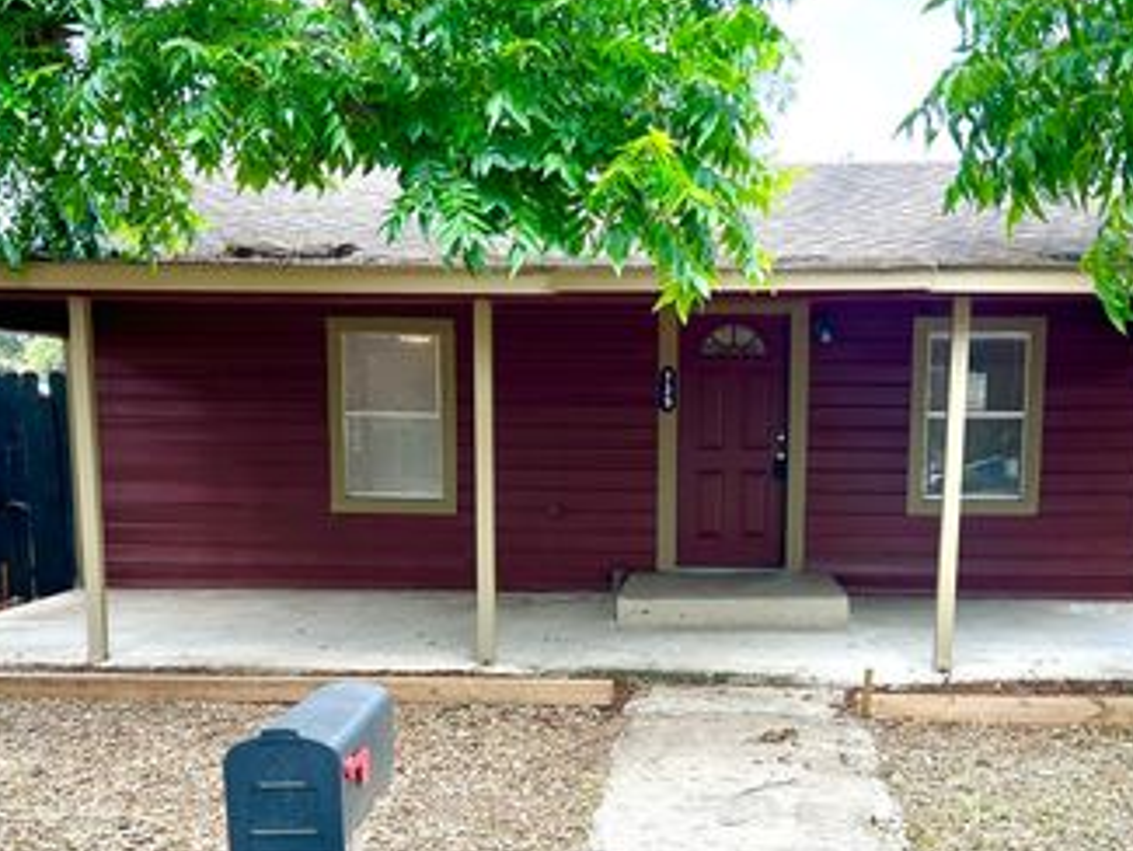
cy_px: 598
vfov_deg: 35.5
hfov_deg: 46.6
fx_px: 1310
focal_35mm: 40
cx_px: 659
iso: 50
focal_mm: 5.7
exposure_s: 1/639
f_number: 1.5
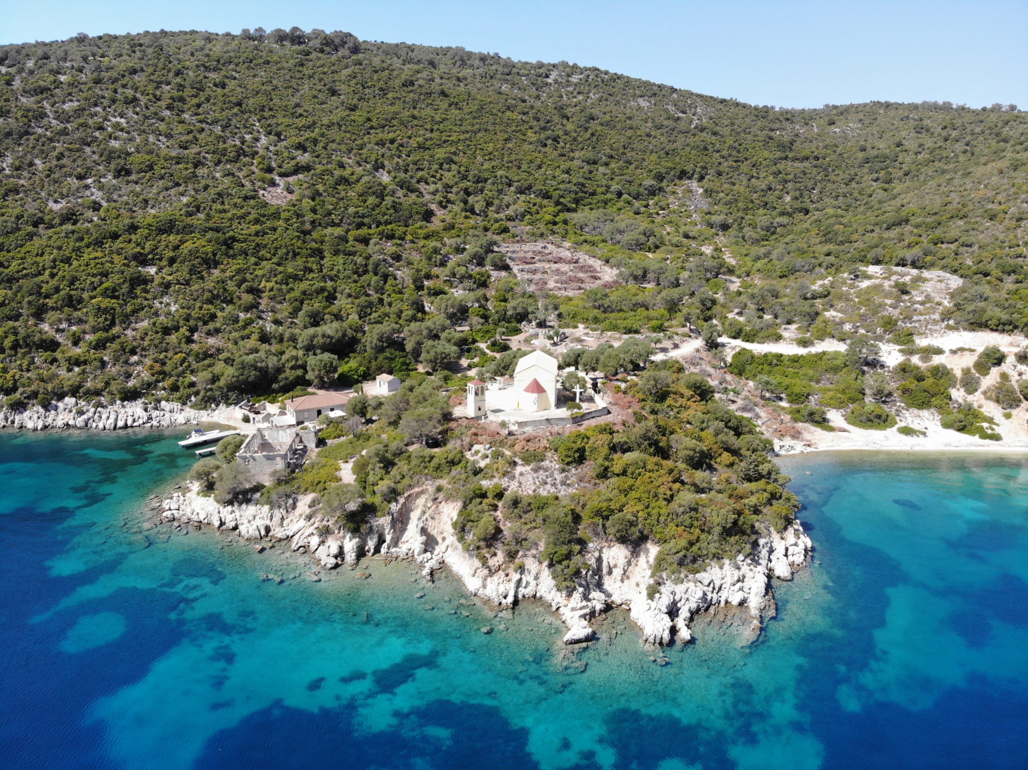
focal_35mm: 24
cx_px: 514
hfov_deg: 71.6
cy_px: 385
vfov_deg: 56.8
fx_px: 713
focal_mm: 4.5
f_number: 2.8
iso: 100
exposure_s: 1/616
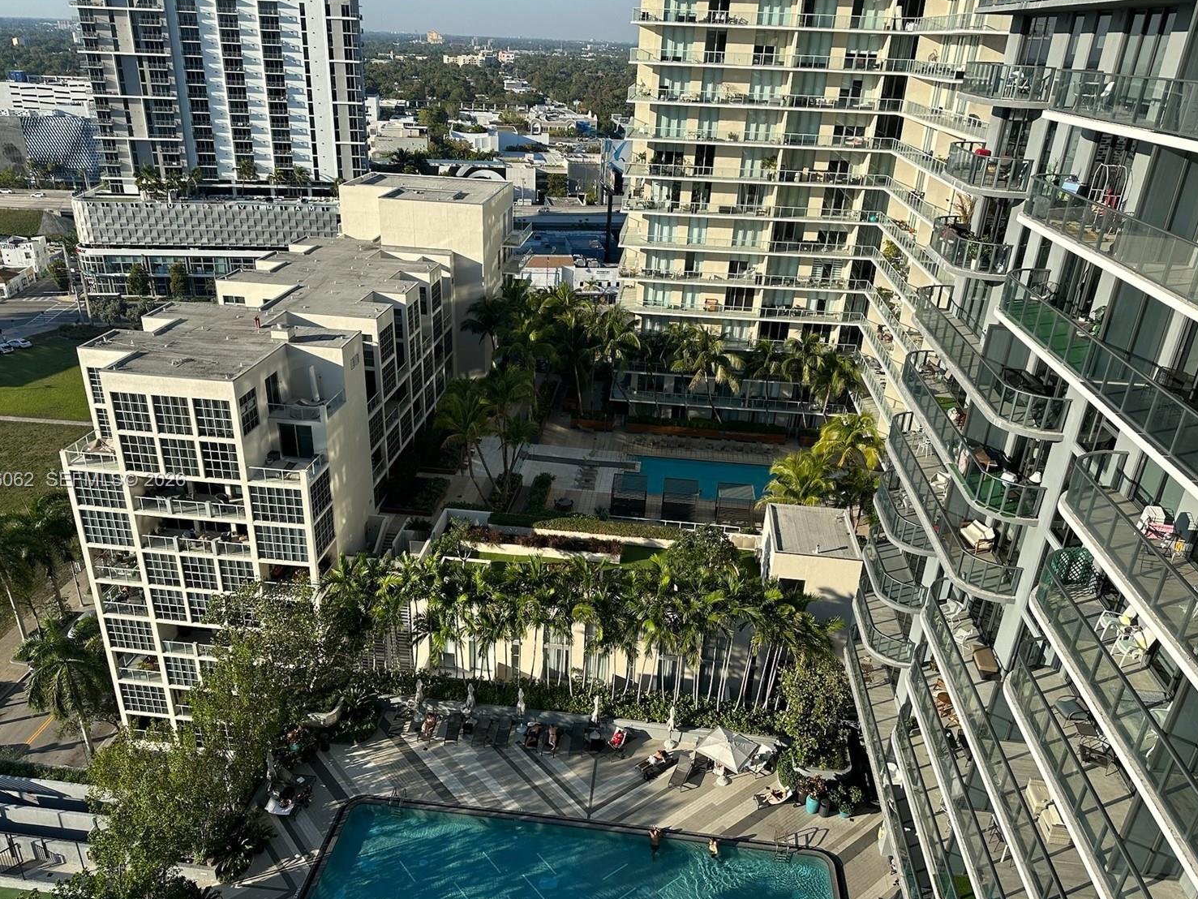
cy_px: 481
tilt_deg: -27.0
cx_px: 582
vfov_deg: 53.0
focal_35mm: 26
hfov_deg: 67.3
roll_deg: -2.5
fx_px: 900
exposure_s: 1/3247
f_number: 1.78
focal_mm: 6.86
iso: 80
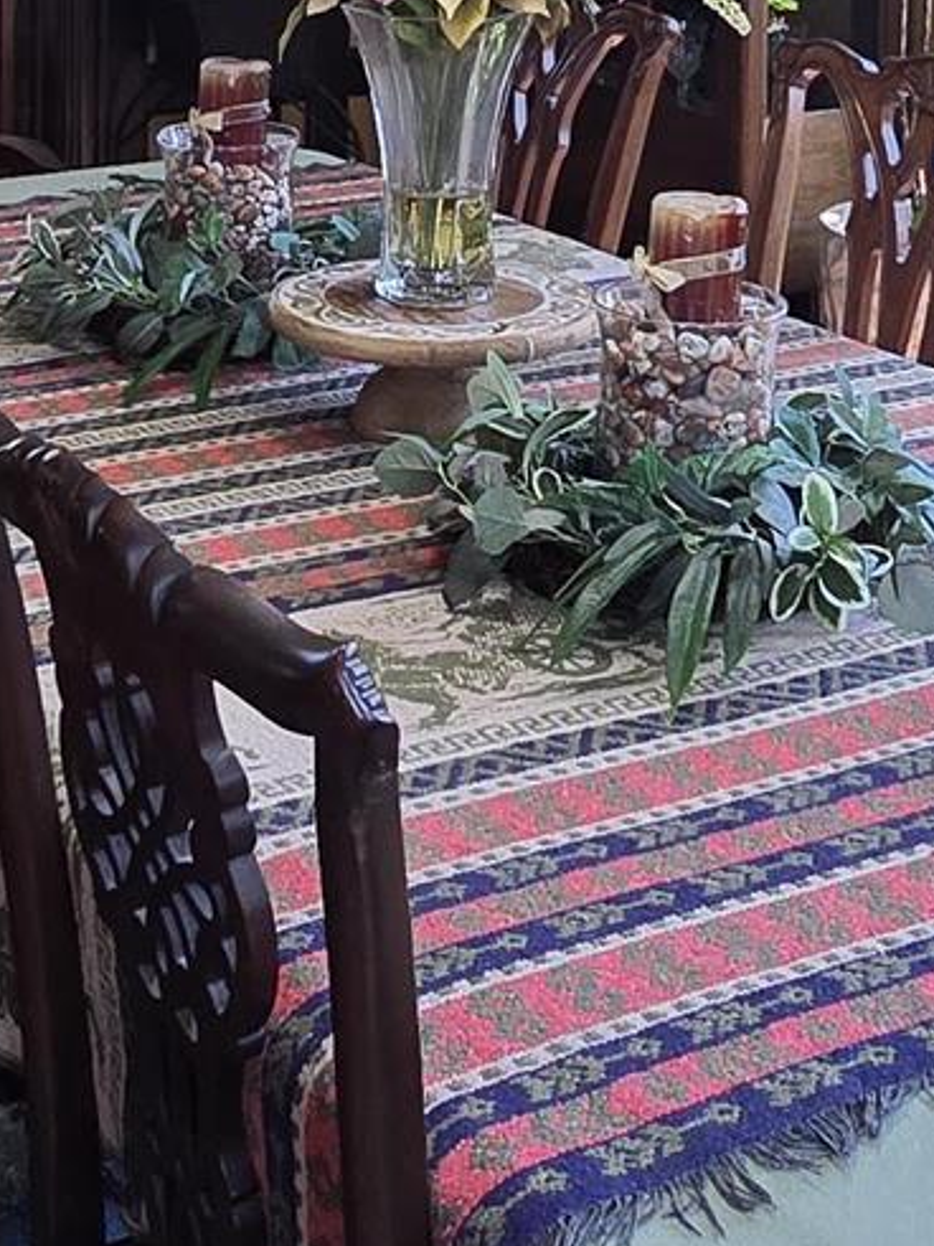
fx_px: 2195
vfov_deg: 28.3
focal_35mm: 61
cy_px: -185
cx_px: 383
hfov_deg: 24.0
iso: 100
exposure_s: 1/60
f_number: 2.2
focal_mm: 2.2
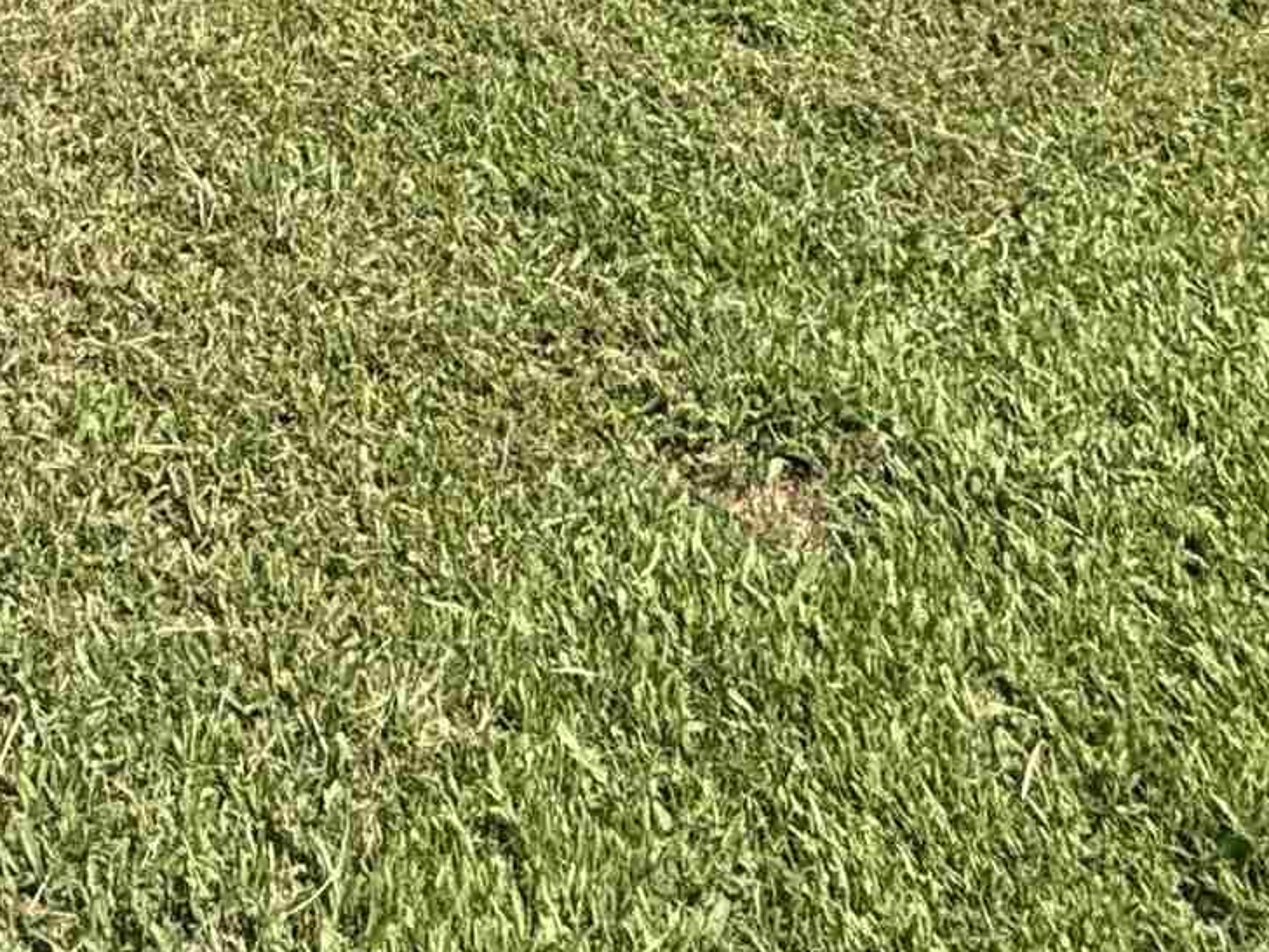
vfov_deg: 17.0
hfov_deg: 29.1
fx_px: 2163
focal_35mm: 59
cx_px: -176
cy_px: -1036
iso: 50
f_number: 2.2
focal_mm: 2.22
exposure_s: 1/849
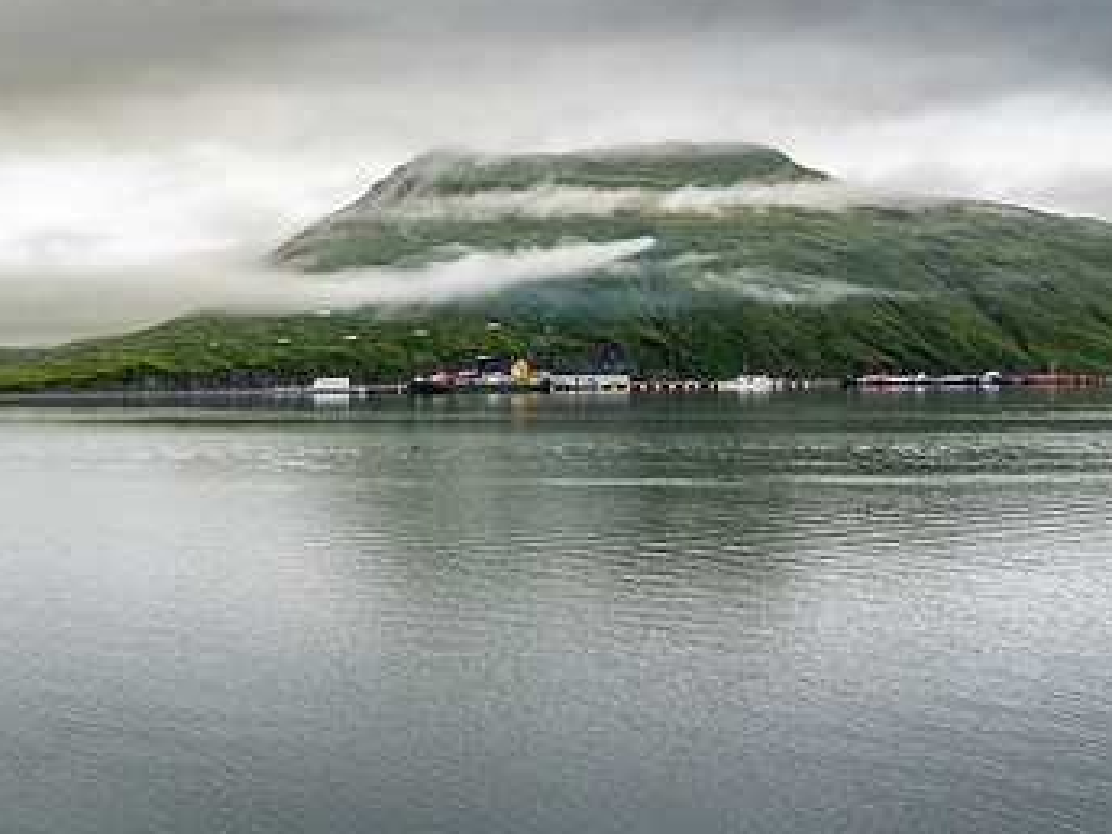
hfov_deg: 40.2
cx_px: 139
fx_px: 1413
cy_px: 438
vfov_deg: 32.9
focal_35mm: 44
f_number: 8
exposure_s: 1/125
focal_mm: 24
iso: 140
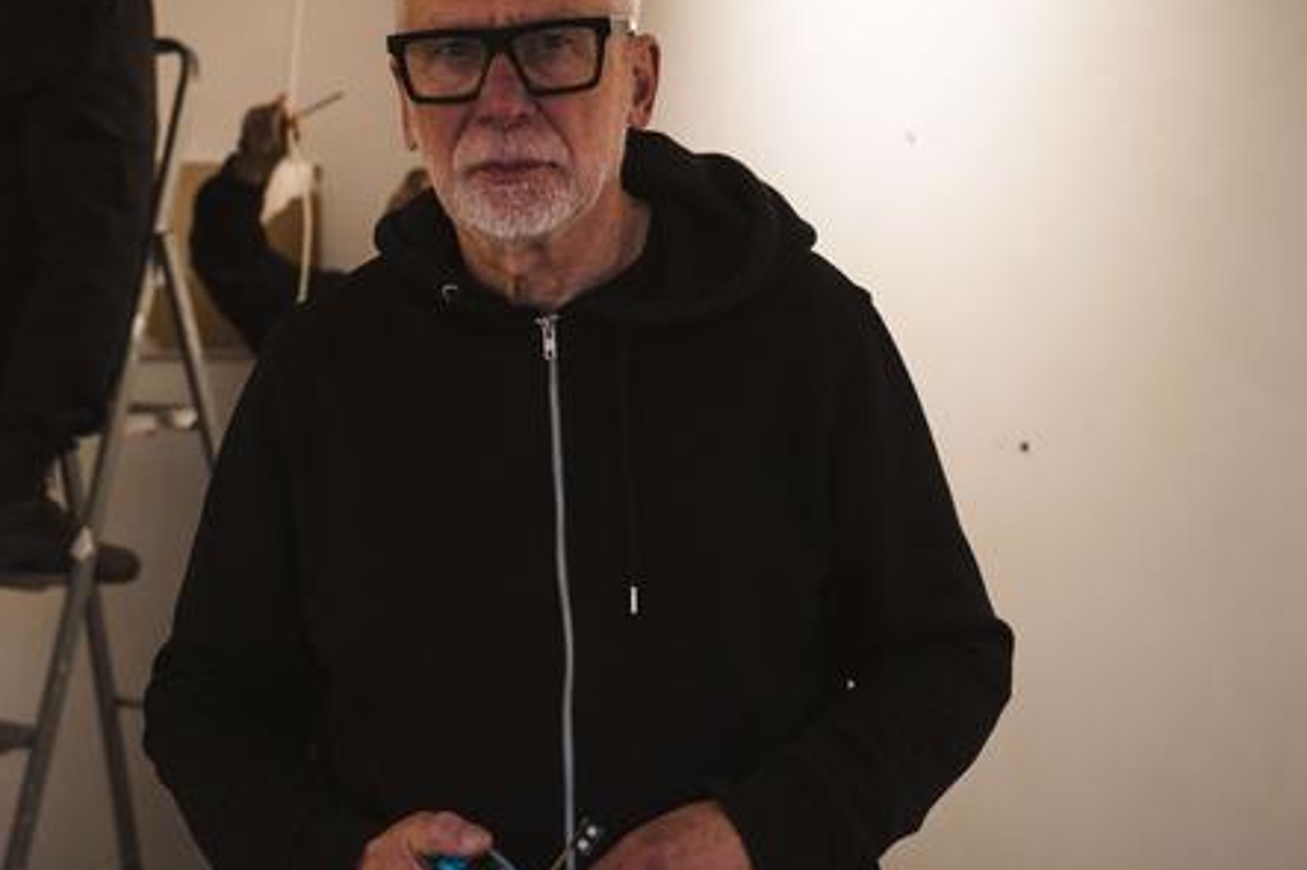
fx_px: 2382
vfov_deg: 20.7
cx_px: 623
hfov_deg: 30.7
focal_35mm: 66
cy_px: 360
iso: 1000
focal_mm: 40.4
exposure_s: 1/250
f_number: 4
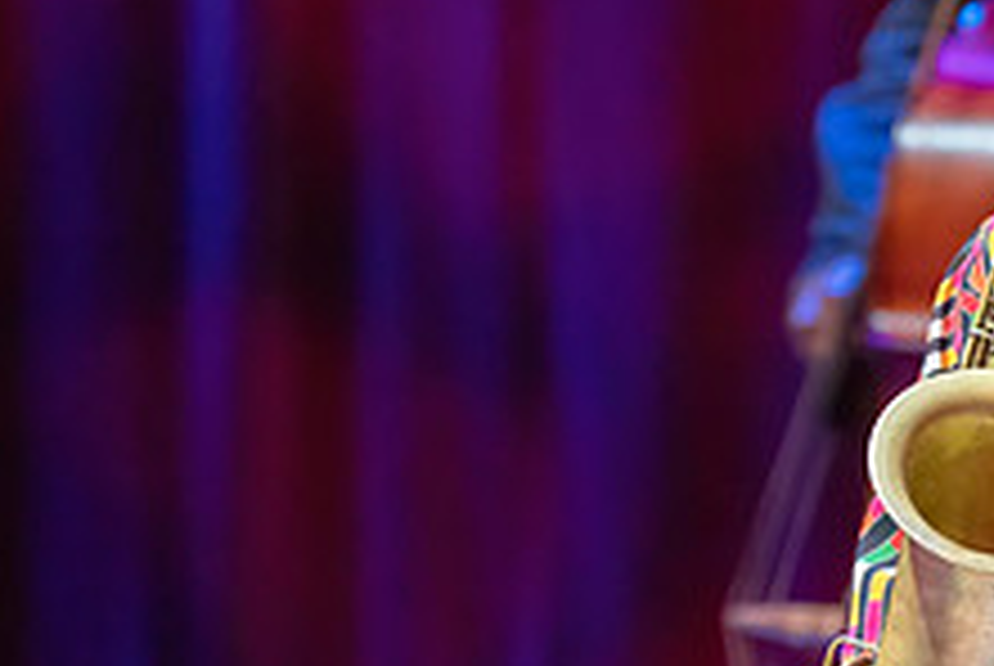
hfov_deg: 2.0
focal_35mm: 1010
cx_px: 802
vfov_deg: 1.4
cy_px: 414
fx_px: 27924
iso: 6400
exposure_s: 1/320
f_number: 5.6
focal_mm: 330
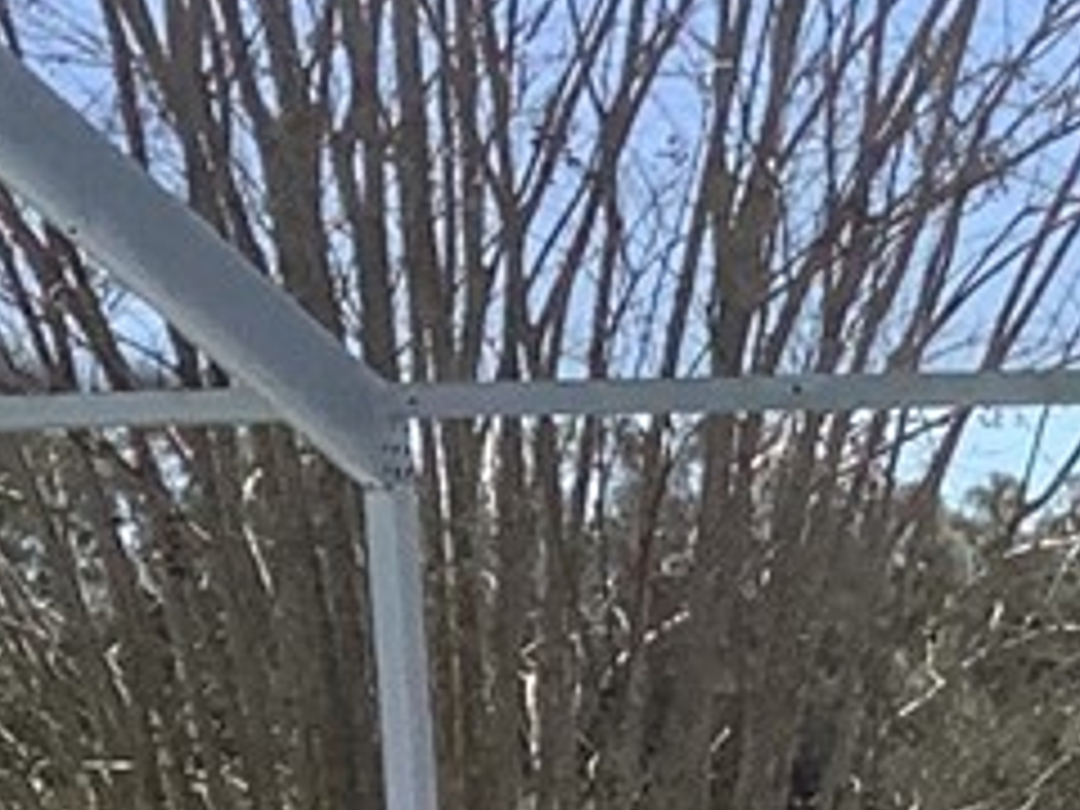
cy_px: 2412
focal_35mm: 207
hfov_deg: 9.1
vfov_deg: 6.5
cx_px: 1984
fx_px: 6458
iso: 25
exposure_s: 1/1148
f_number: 2.4
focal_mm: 3.3
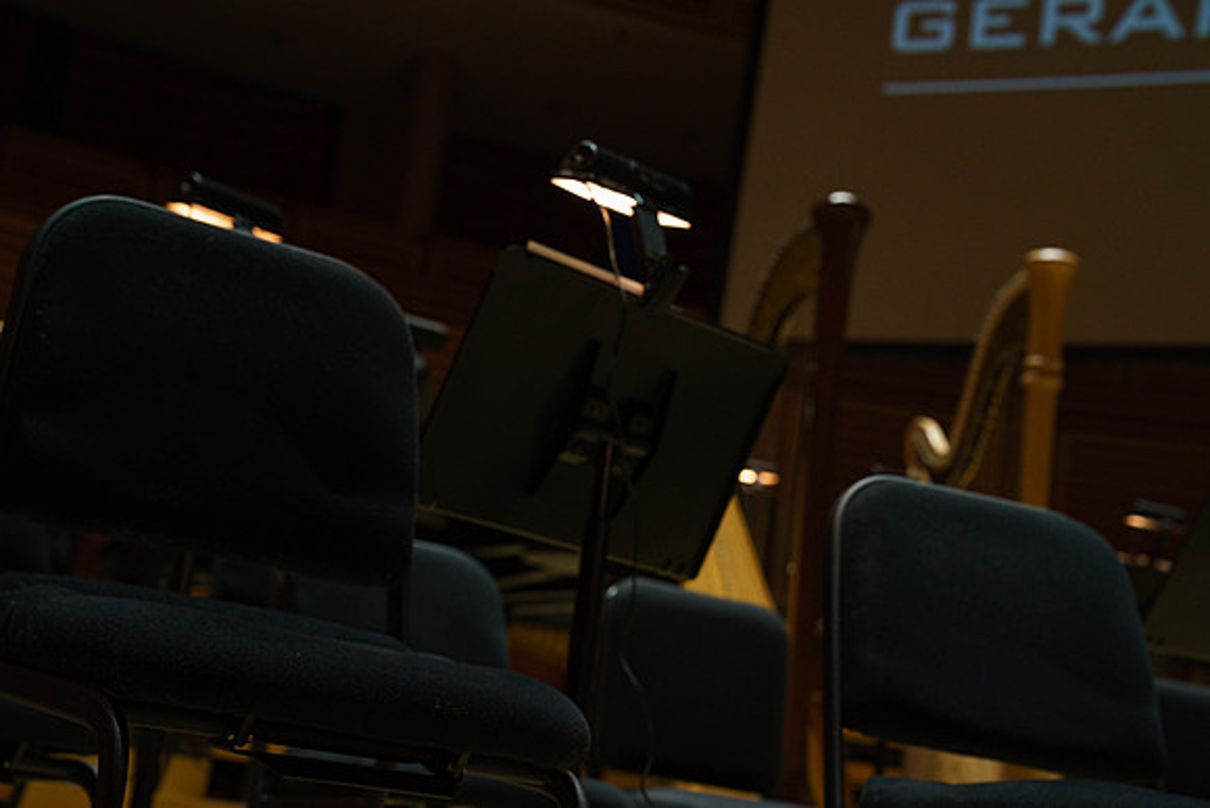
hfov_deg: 31.0
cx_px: 605
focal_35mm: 65
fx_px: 2185
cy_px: 404
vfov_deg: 20.9
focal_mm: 65
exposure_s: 1/200
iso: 2500
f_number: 5.6
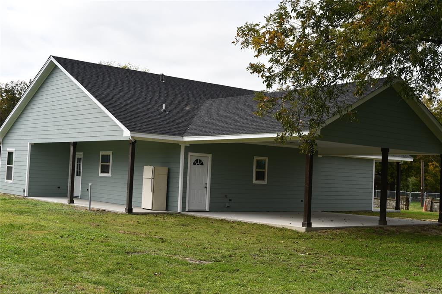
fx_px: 565
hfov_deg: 42.8
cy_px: 147
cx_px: 221
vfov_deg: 29.2
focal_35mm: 46
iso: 100
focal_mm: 31
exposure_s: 1/320
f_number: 8
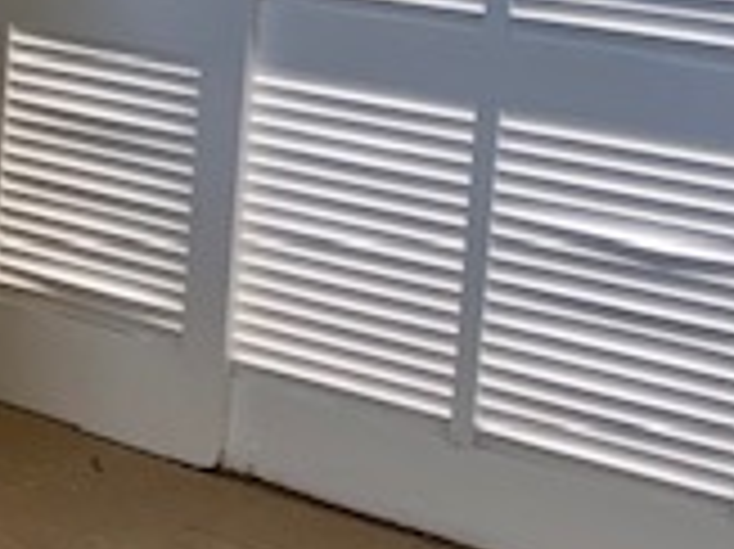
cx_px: -293
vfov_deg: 14.0
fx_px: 2161
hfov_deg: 17.7
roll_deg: -1.9
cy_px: -122
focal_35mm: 102
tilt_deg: -3.7
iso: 100
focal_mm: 4.25
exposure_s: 1/60
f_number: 1.8
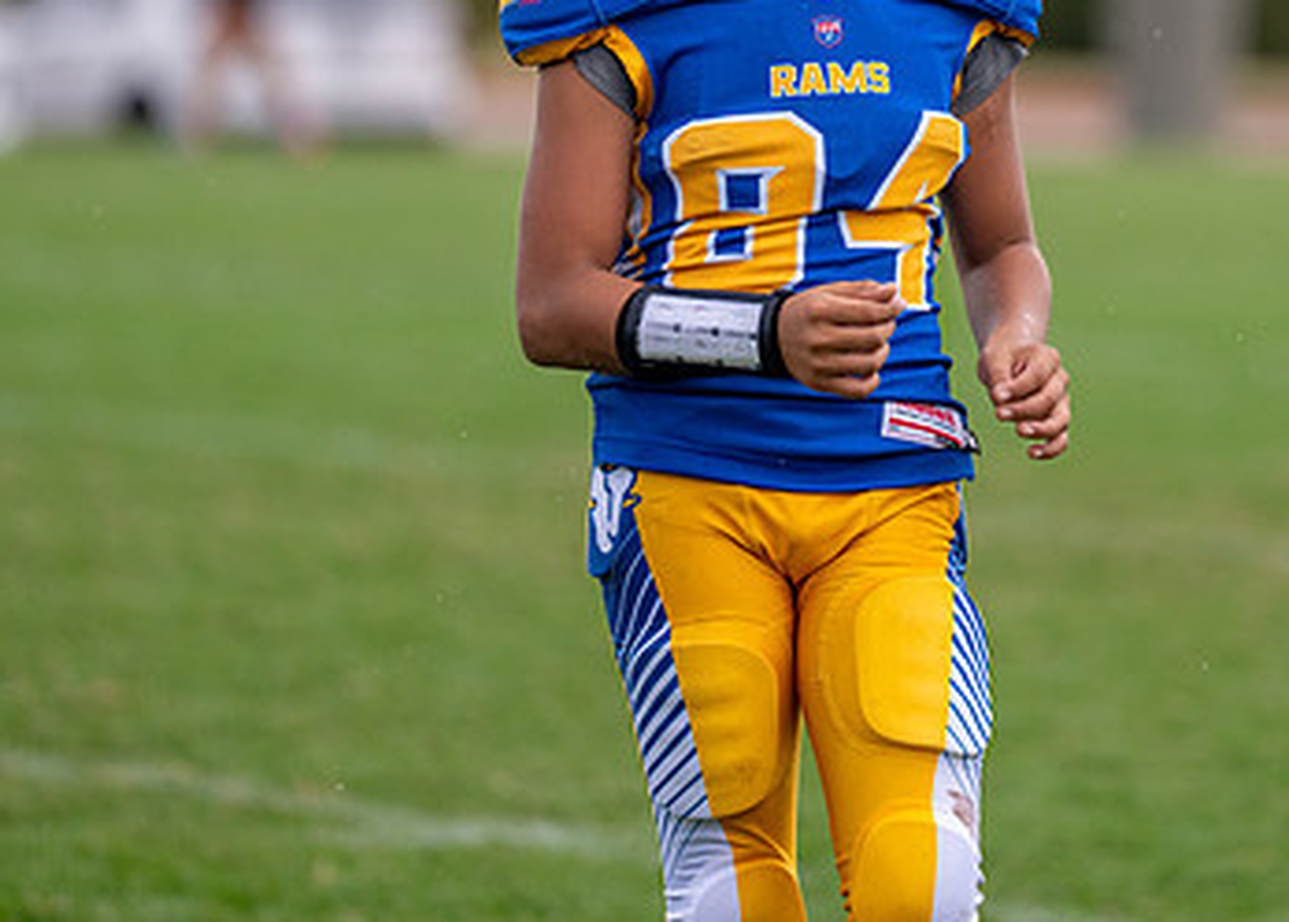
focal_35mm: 406
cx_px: 874
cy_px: 86
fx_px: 14872
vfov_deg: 3.5
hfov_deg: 5.0
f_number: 2.8
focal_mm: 200
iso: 400
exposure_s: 1/1600
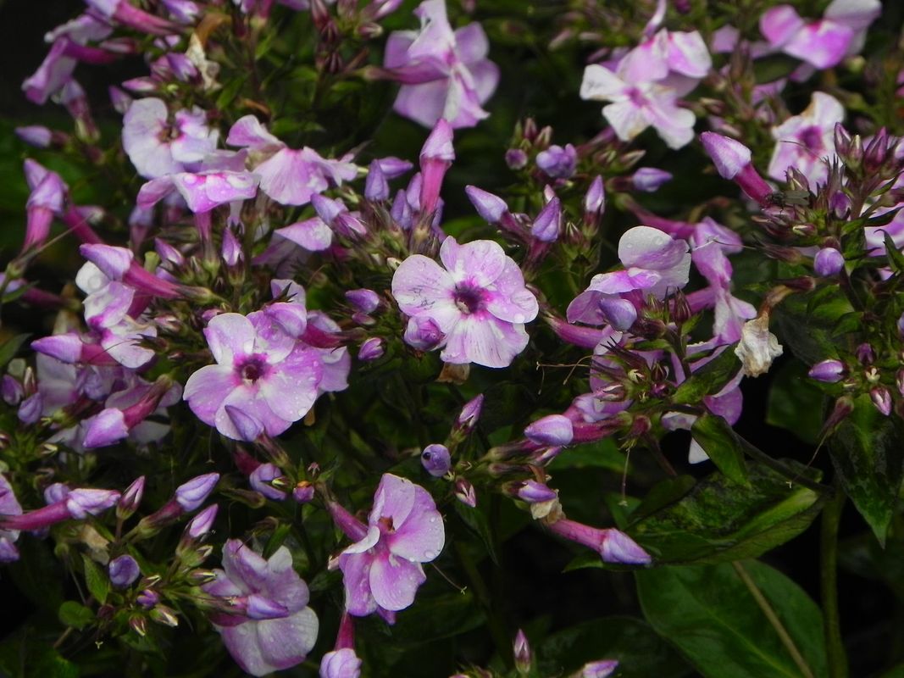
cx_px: 452
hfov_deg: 5.3
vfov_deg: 3.9
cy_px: 339
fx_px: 9844
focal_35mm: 377
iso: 160
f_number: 5
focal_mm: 67.2
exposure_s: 1/125
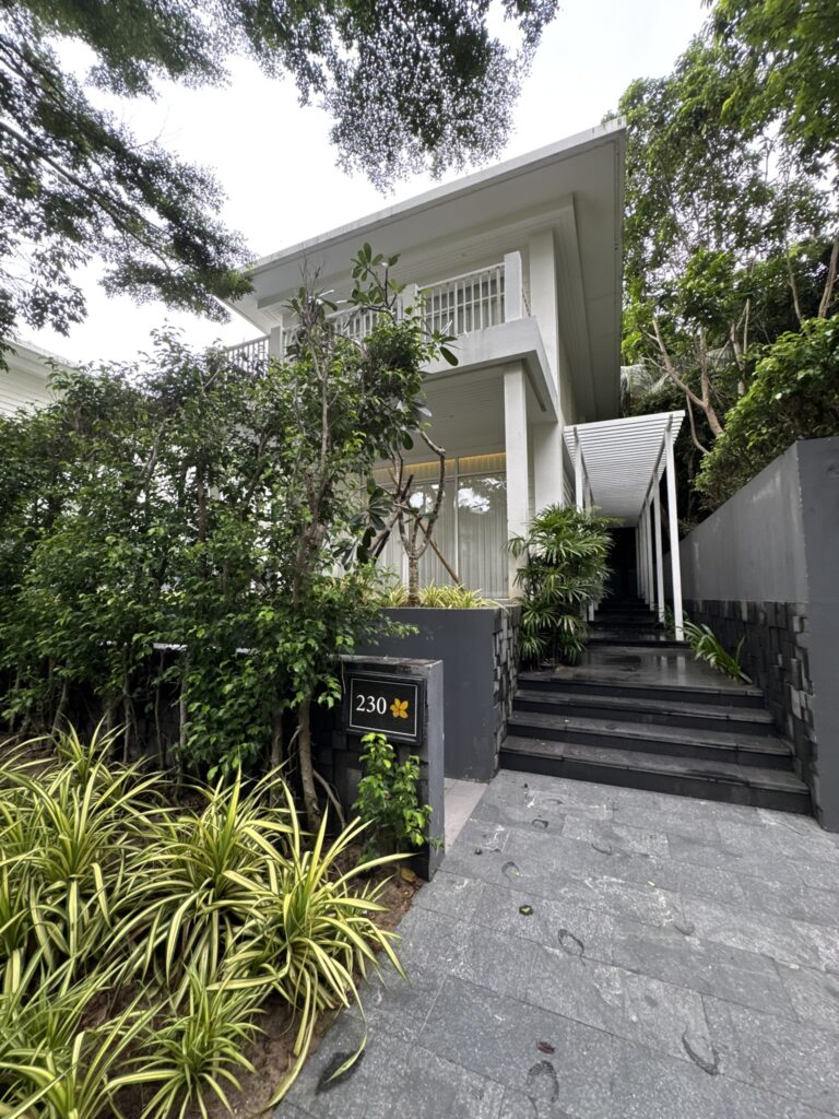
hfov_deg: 85.7
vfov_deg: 102.1
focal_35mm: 14
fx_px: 452
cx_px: 420
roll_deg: +0.3
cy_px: 560
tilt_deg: +5.1
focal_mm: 2.22
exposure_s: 1/94
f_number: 2.2
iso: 320
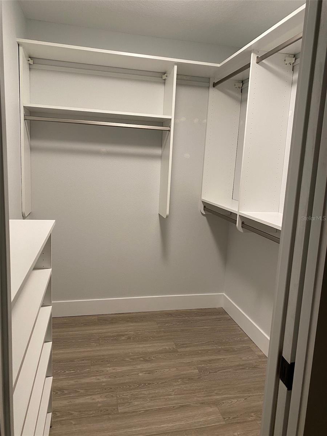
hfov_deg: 53.1
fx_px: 327
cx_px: 164
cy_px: 218
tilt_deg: -9.0
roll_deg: -3.2
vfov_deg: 67.3
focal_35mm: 26
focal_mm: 4.25
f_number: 1.8
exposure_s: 1/60
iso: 80
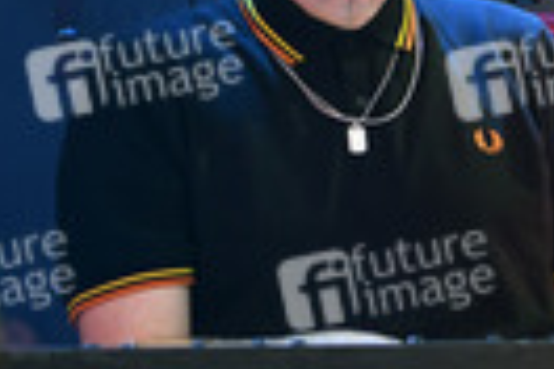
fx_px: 3693
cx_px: 862
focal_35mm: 240
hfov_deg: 8.4
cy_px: -34
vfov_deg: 5.7
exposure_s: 1/250
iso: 1000
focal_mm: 70
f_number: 3.2
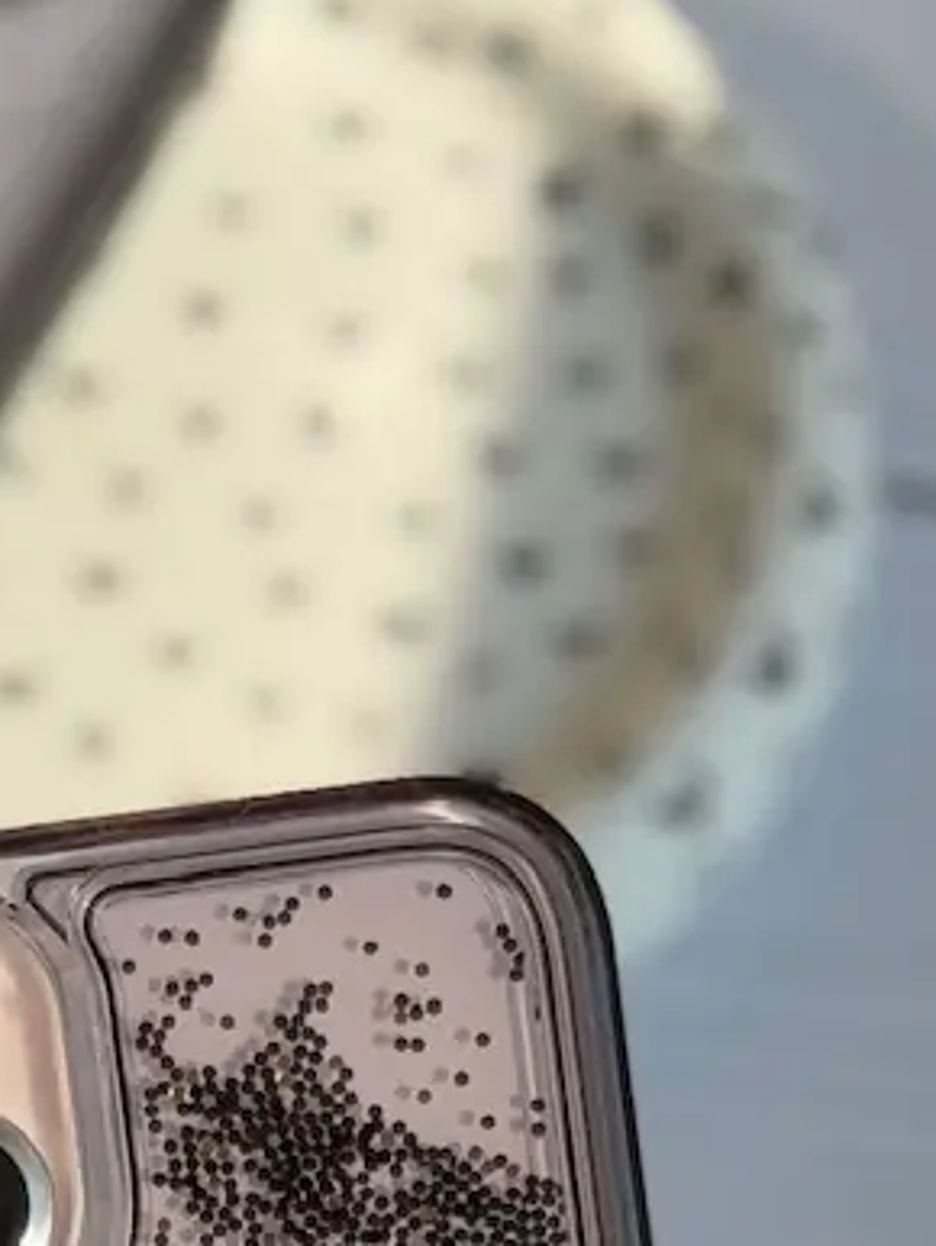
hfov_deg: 9.3
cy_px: 1905
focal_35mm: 159
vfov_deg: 11.8
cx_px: 84
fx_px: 5726
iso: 64
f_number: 1.78
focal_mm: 6.76
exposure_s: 1/2045
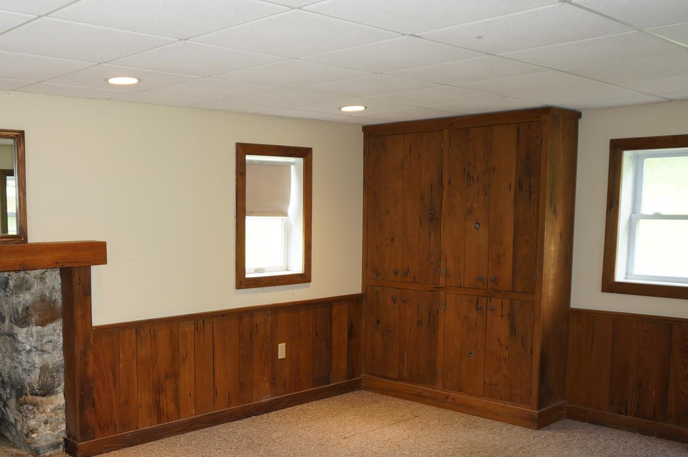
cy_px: 292
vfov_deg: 33.9
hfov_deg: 48.4
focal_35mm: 39
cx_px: 206
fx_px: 744
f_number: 4
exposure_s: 1/60
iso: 320
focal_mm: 16
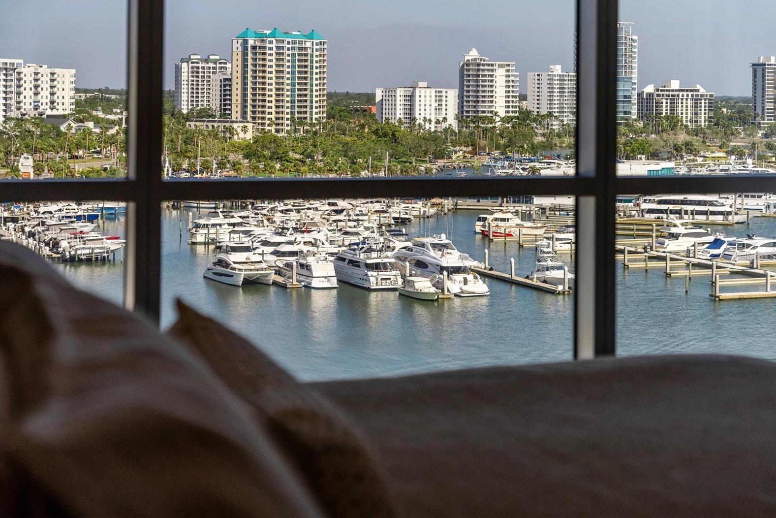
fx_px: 1531
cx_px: 384
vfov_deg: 19.2
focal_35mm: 71
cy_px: 256
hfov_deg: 28.4
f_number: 4.5
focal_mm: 70
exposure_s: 1/8000
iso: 640
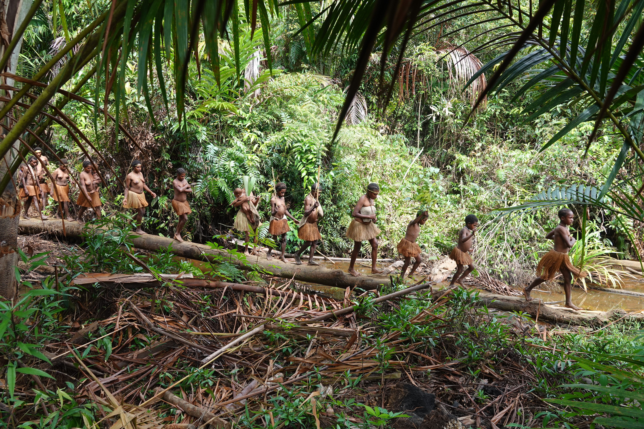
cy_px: 214
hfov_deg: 60.3
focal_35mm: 31
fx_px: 555
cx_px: 322
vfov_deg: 42.3
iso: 100
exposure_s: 1/200
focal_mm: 11.26
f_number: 2.8
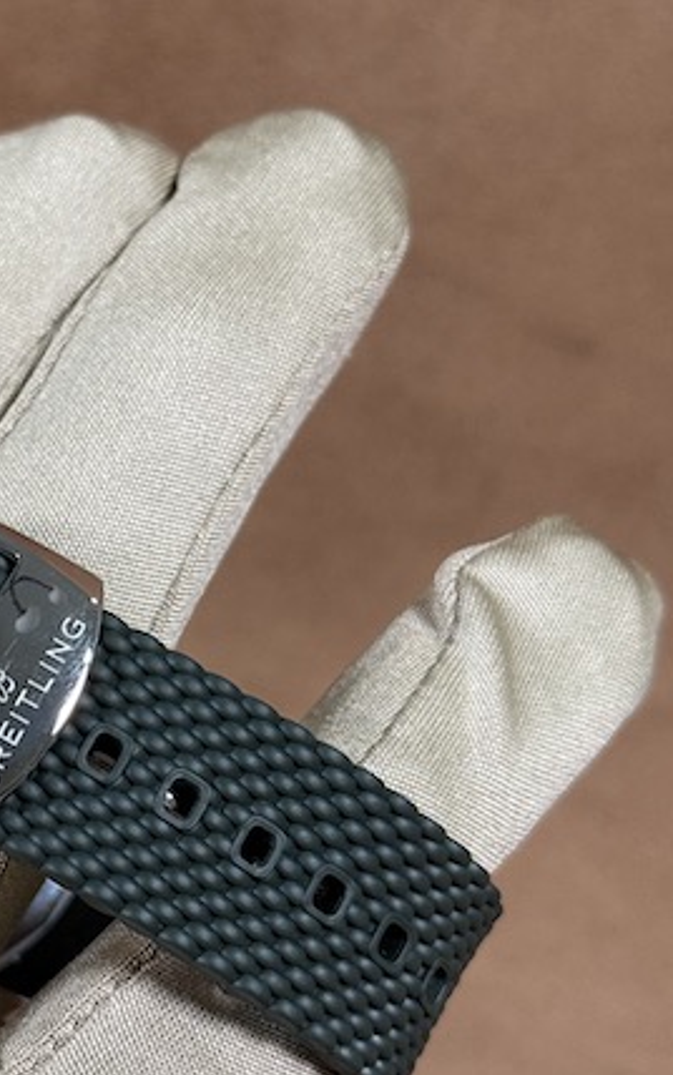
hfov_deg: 13.6
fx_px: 2784
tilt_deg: -22.9
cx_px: -20
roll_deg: -0.4
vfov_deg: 21.8
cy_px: 598
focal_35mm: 95
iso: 100
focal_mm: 6.76
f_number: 1.78
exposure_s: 1/54
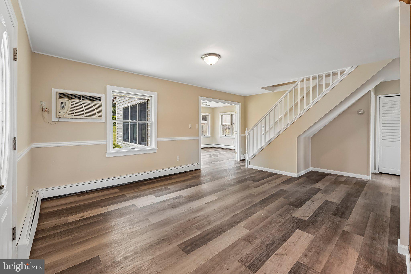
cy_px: 137
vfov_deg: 81.2
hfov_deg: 104.3
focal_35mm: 14
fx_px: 160
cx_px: 206
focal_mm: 14
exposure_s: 1/25
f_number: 8
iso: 500
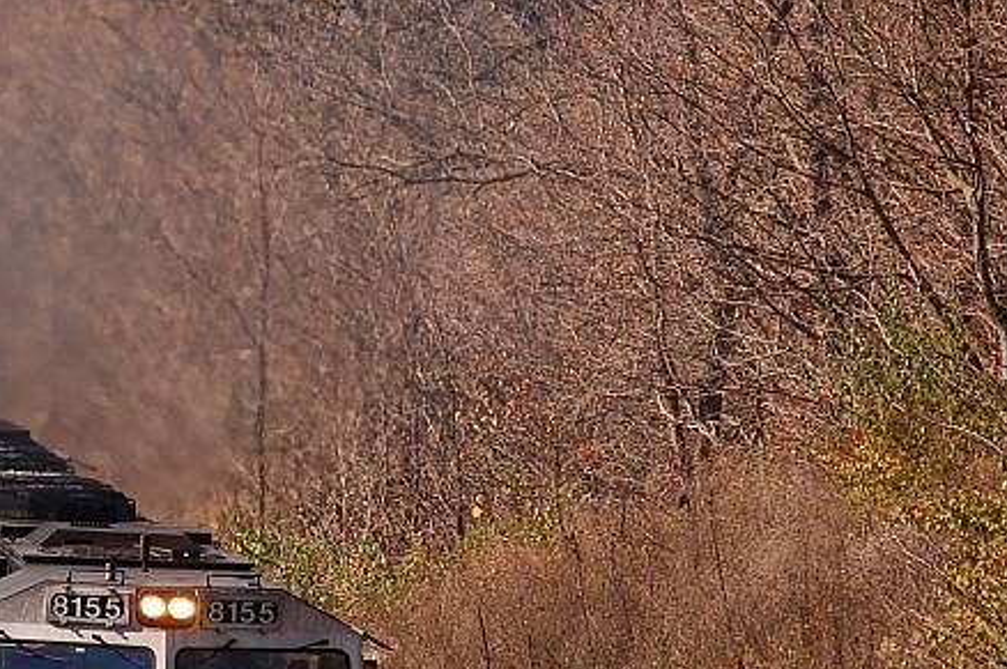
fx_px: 15204
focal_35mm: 544
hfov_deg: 3.8
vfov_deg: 2.5
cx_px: 30
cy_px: 686
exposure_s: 1/500
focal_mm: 155
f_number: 8
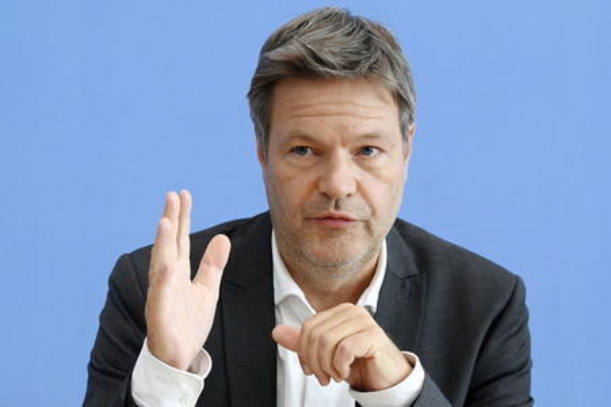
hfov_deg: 18.3
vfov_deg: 12.2
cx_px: 306
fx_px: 1899
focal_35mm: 112
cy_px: 204
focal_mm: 112
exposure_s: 1/800
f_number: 5
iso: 2000
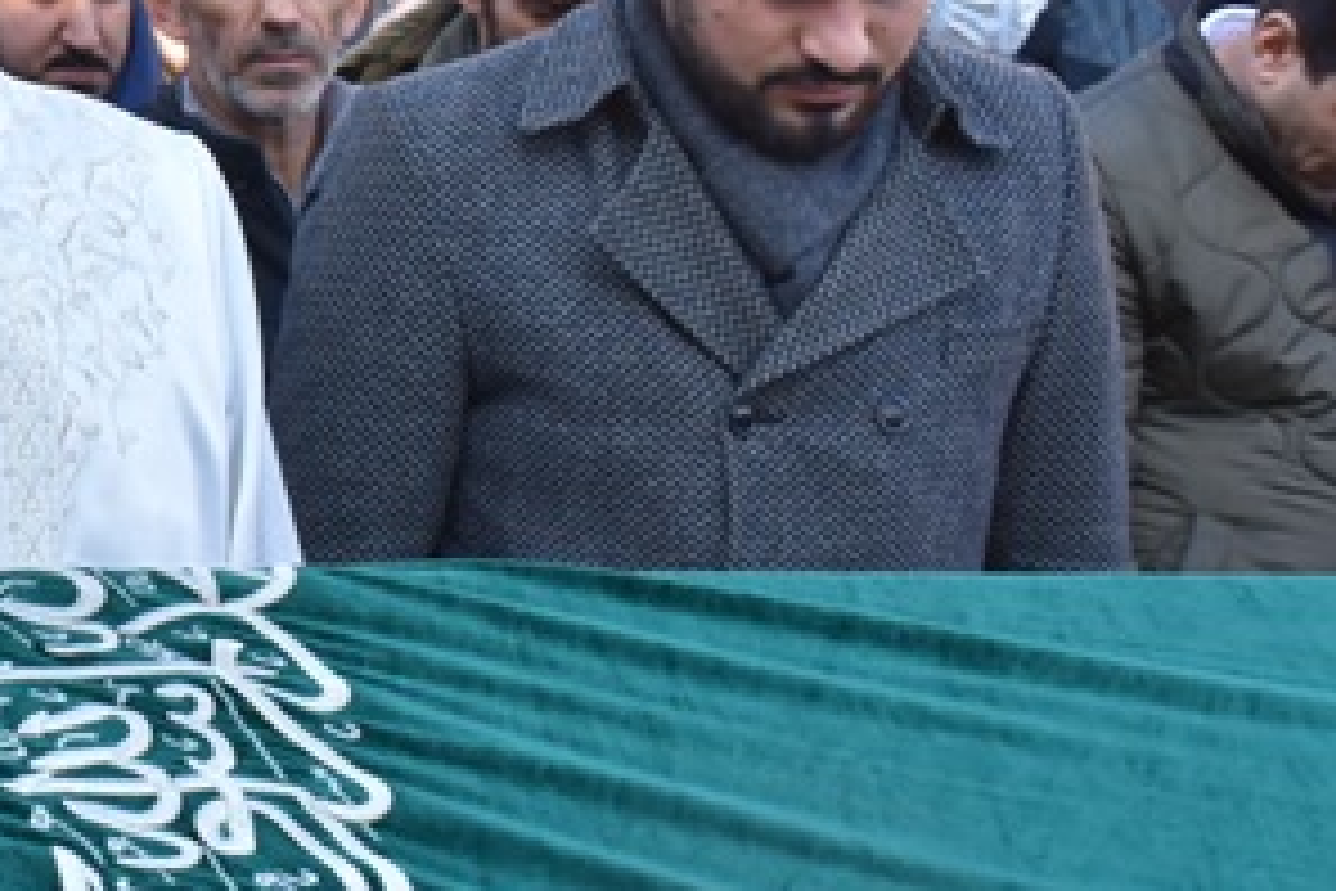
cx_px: -315
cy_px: 110
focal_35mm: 105
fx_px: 3896
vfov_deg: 12.9
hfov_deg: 18.3
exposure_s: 1/500
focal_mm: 26
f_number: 8
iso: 450
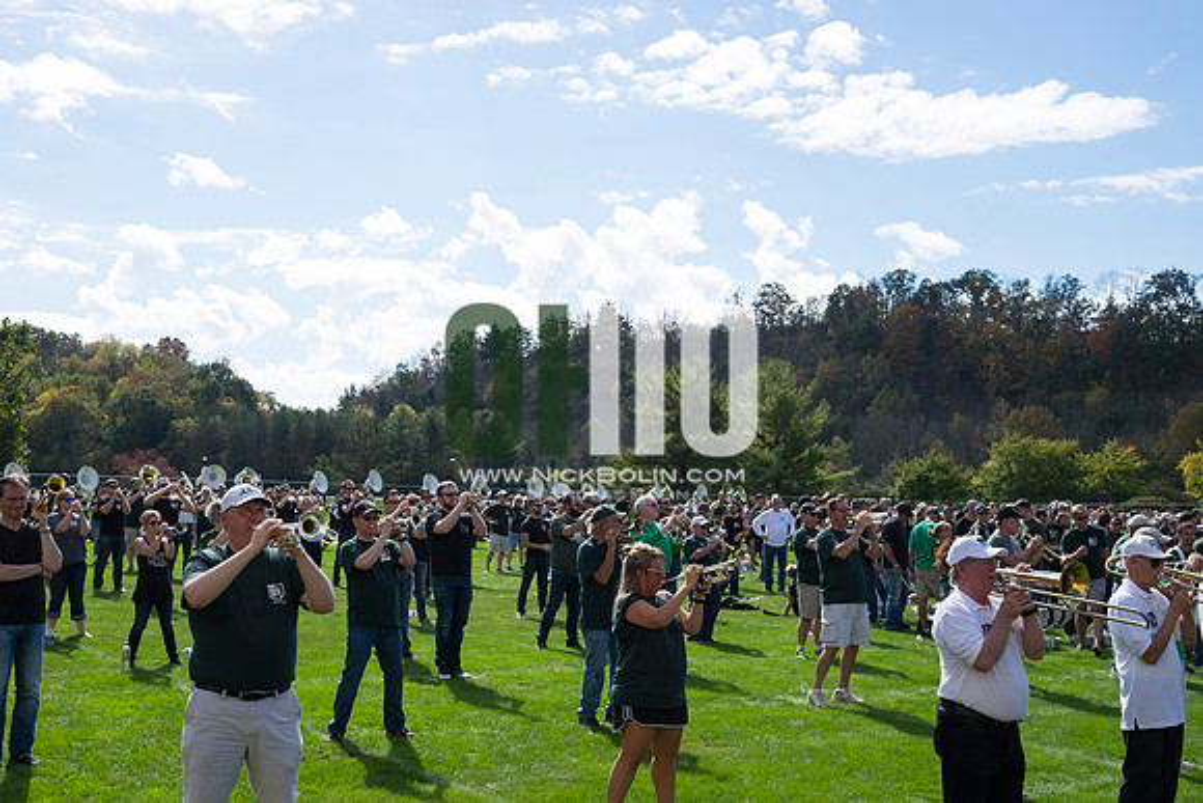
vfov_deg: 32.6
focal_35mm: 41
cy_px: 402
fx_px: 1370
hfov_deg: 47.4
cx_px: 602
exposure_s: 1/400
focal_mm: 27
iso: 200
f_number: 7.1
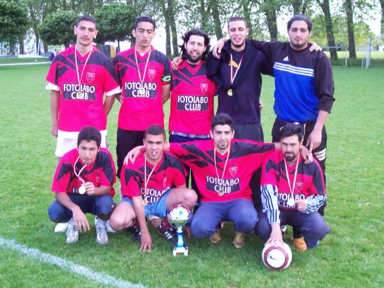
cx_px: 208
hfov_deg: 41.2
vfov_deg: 31.5
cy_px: 143
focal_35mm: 46
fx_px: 510
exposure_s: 1/81.3
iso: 80
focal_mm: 7
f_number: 2.9
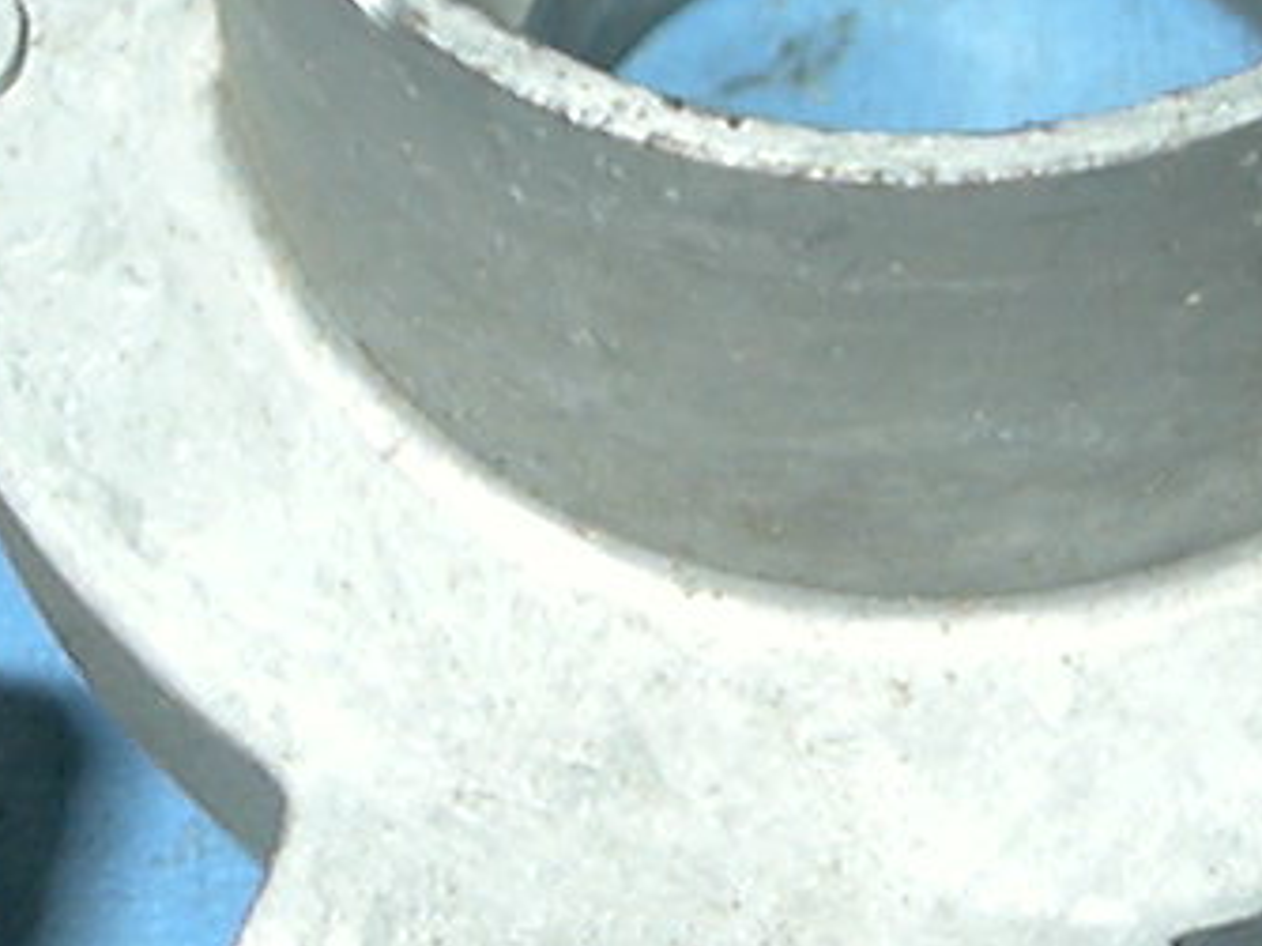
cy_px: 558
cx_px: 908
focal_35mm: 167
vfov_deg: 8.9
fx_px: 6086
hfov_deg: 11.8
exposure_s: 1/64.1
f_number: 2.8
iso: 100
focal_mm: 5.4
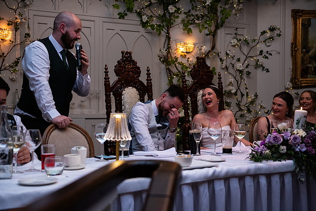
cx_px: 158
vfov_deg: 28.1
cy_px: 106
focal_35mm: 48
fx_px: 421
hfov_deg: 41.1
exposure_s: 1/160
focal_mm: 48
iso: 1000
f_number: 3.5
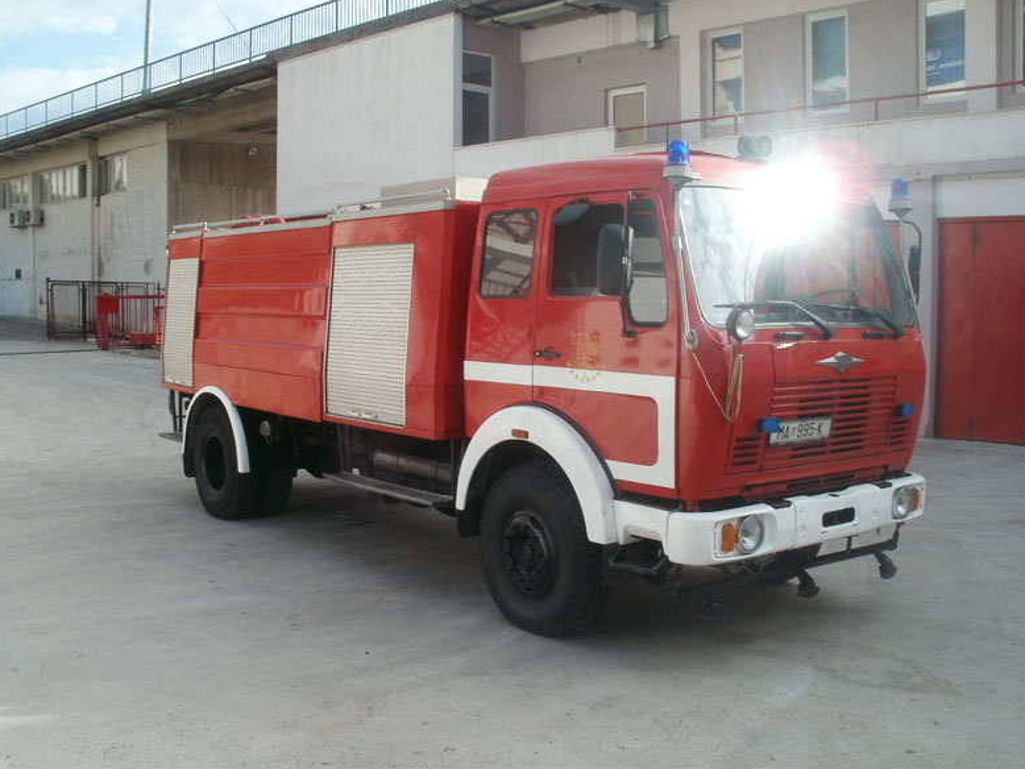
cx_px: 512
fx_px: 1096
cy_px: 378
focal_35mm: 37
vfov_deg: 38.7
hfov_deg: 50.1
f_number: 5.6
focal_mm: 6.3
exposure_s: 1/200
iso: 100
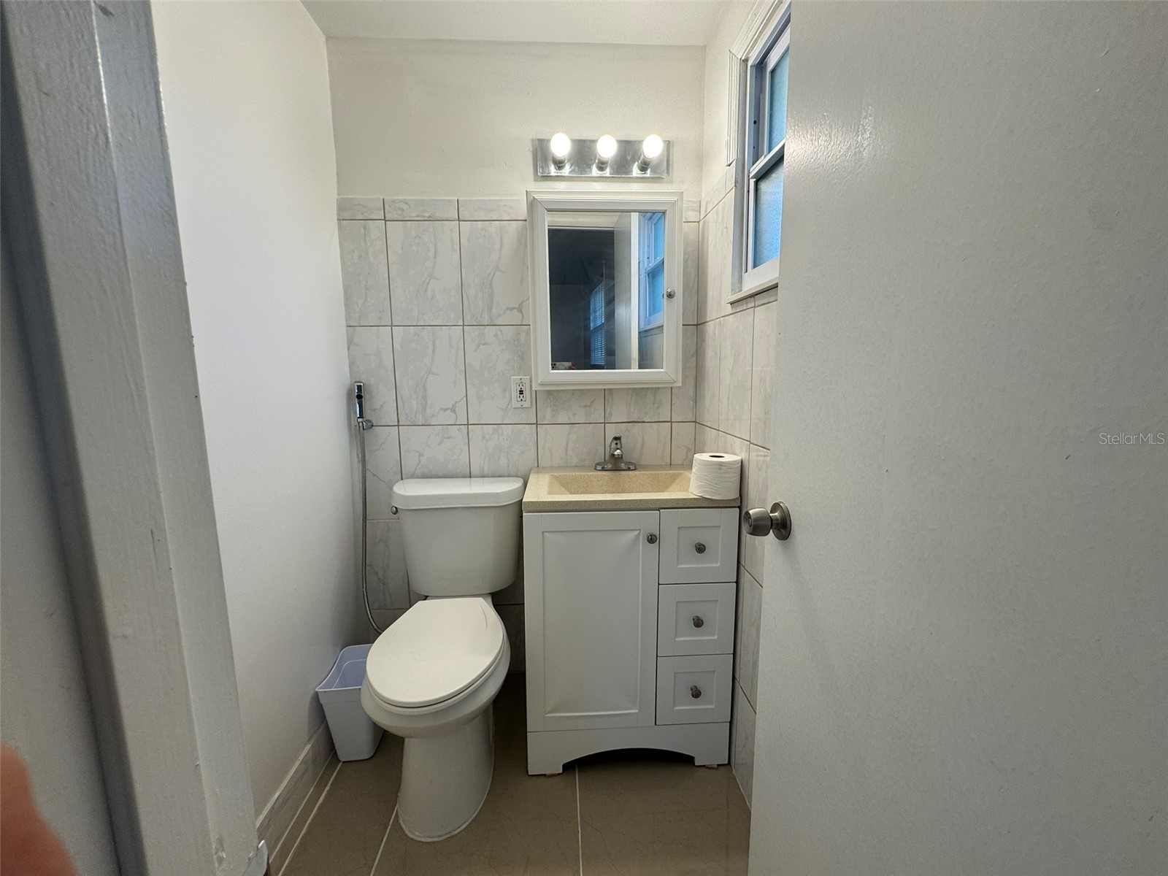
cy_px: 438
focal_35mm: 14
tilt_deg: -9.6
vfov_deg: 85.7
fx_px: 472
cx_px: 584
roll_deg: +0.3
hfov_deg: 102.1
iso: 64
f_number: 2.2
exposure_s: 1/120
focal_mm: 2.22
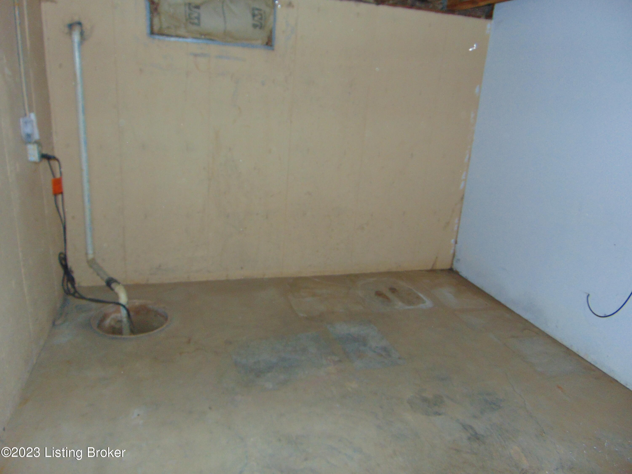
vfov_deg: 54.9
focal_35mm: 25
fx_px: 456
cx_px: 316
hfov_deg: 69.4
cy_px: 237
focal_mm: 4.5
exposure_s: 1/30
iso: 200
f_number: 3
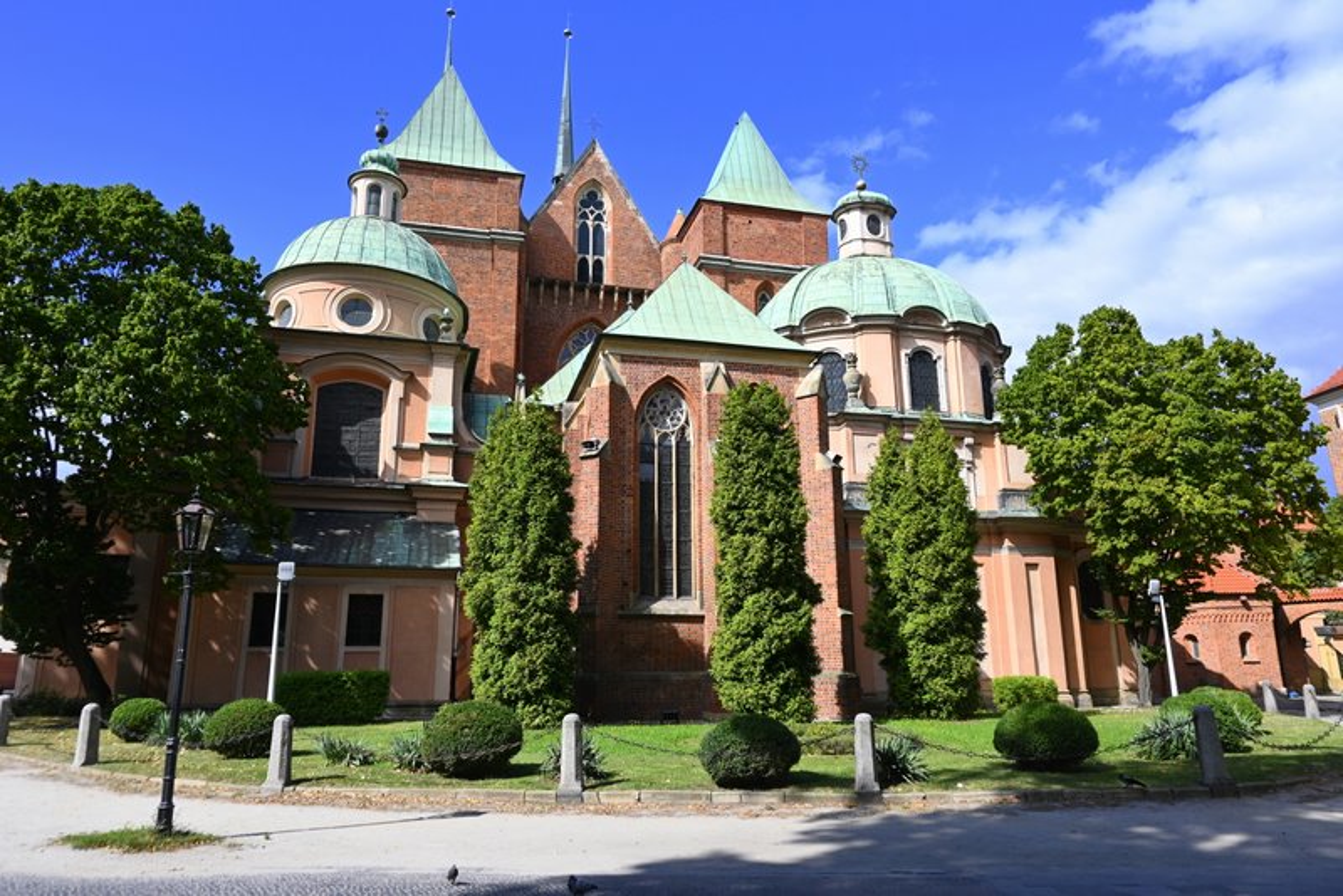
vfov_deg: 53.2
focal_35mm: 24
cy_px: 448
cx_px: 672
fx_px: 896
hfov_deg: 73.7
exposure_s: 1/320
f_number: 6.3
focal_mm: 16
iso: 100
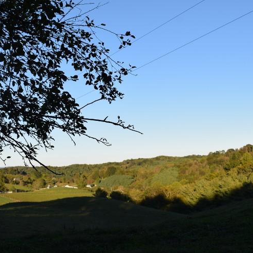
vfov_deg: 30.7
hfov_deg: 30.6
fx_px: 460
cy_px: 132
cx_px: 95
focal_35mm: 56
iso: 200
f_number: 9
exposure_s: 1/320
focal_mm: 27
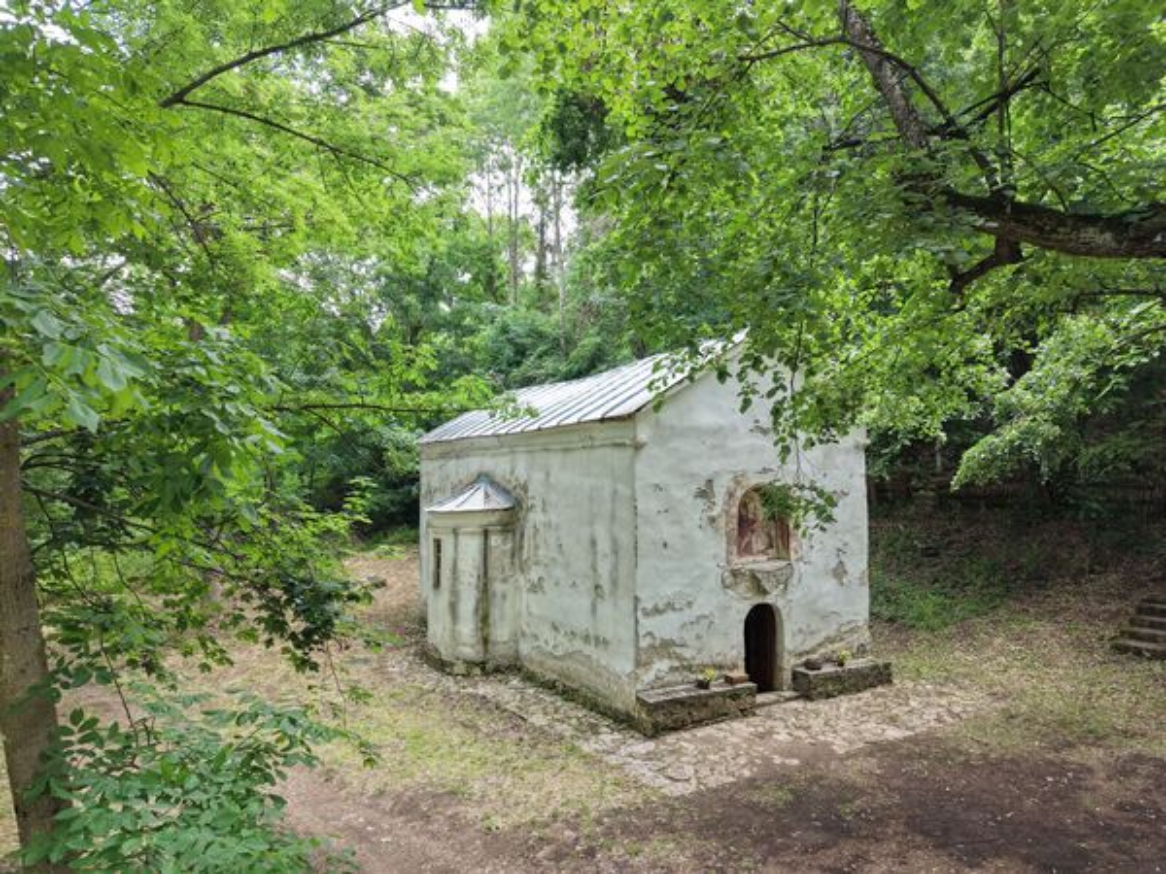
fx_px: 808
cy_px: 437
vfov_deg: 56.8
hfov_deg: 71.6
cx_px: 583
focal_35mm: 24
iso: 200
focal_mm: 8.67
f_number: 1.8
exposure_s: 1/240
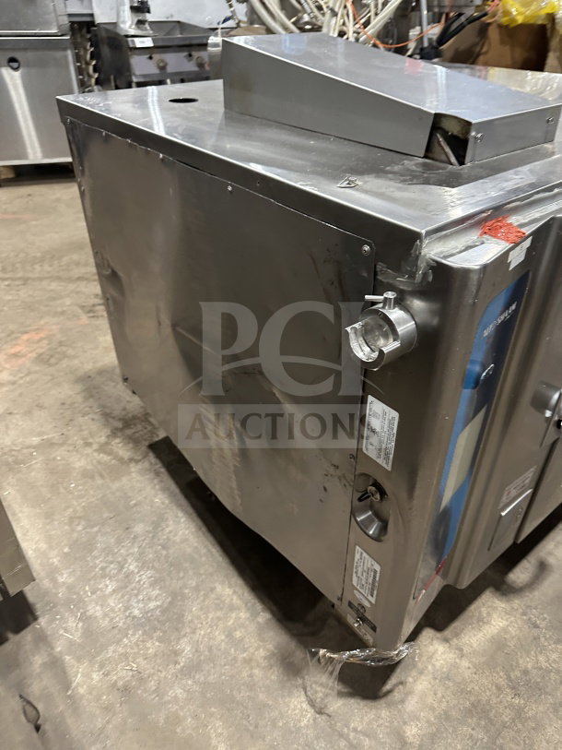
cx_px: 281
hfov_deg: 56.8
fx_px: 519
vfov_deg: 71.6
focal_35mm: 24
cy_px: 375
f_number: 1.78
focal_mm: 6.86
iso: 320
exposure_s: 1/60
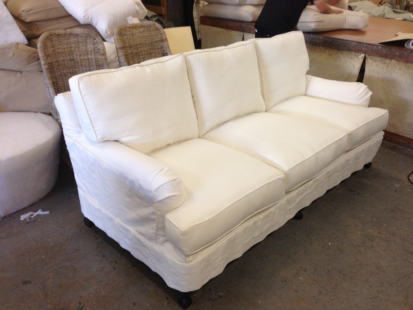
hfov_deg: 55.4
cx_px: 206
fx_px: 394
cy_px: 155
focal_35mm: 33
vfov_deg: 42.9
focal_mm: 4.13
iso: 64
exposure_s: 1/30
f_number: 2.4
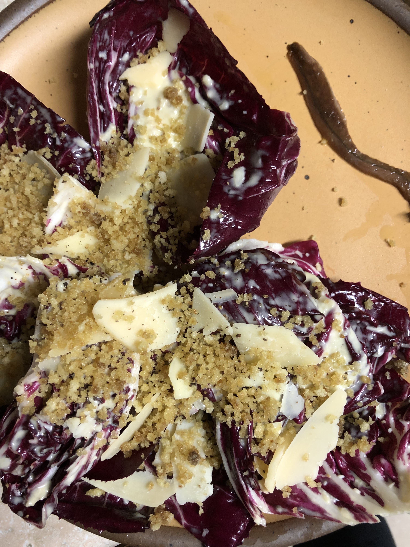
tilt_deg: -83.2
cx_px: 205
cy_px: 274
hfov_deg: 49.7
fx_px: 442
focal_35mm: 28
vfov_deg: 63.4
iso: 50
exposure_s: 1/15
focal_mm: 3.99
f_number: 1.8
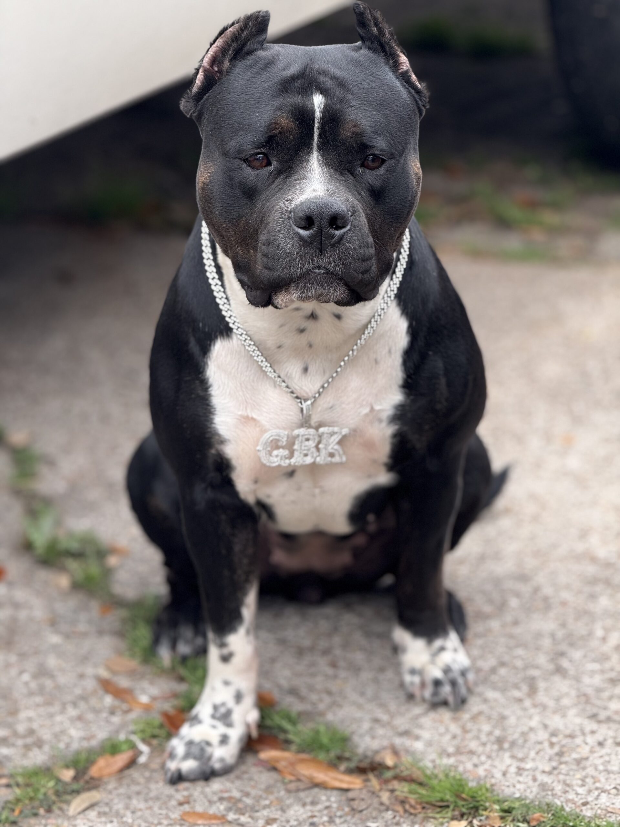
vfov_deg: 16.4
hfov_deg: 12.3
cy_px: 414
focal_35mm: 120
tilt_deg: -20.4
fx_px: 2866
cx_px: 310
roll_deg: +1.5
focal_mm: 15.66
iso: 64
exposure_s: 1/234
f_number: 2.8
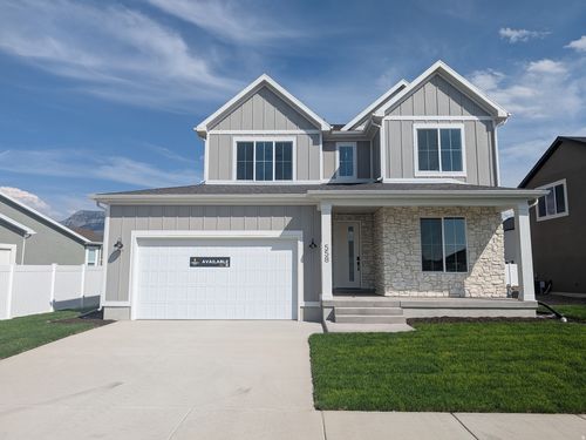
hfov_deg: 71.6
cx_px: 293
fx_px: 406
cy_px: 220
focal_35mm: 24
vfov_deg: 56.8
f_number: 1.68
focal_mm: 6.9
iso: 23
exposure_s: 1/1880
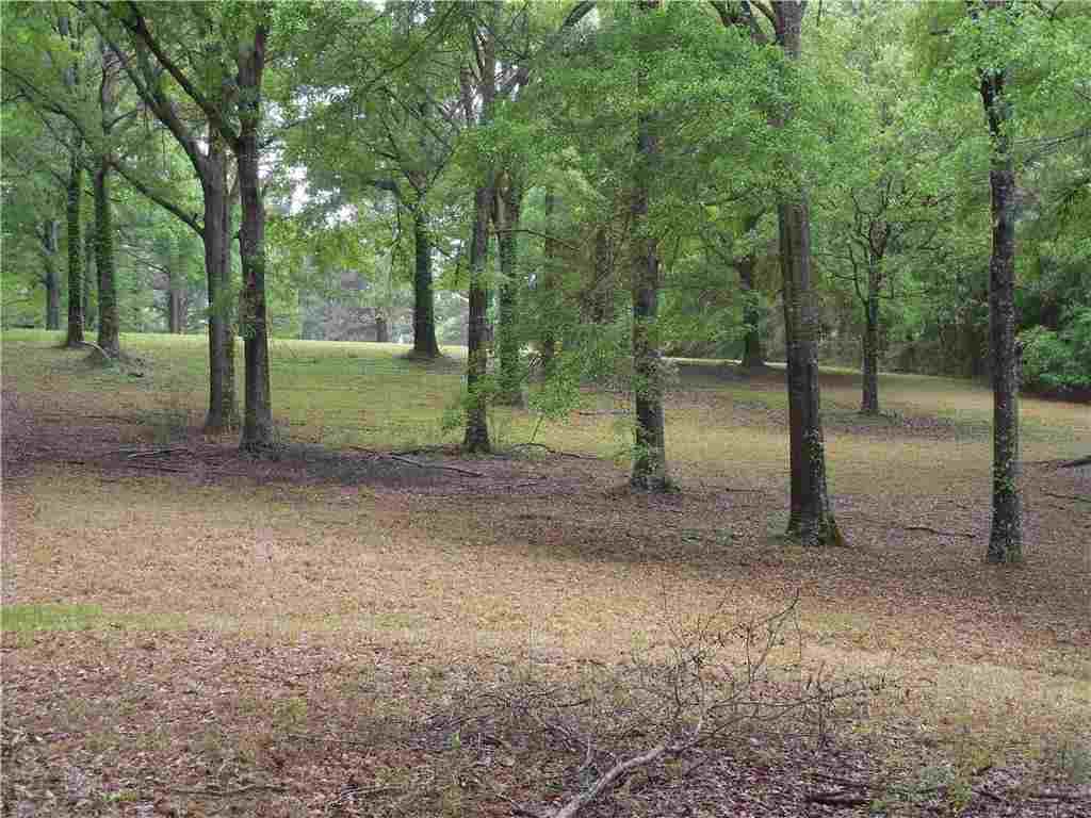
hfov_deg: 31.7
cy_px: 409
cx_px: 546
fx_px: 1923
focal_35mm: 61
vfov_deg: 24.0
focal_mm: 11
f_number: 4.3
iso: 125
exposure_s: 1/50
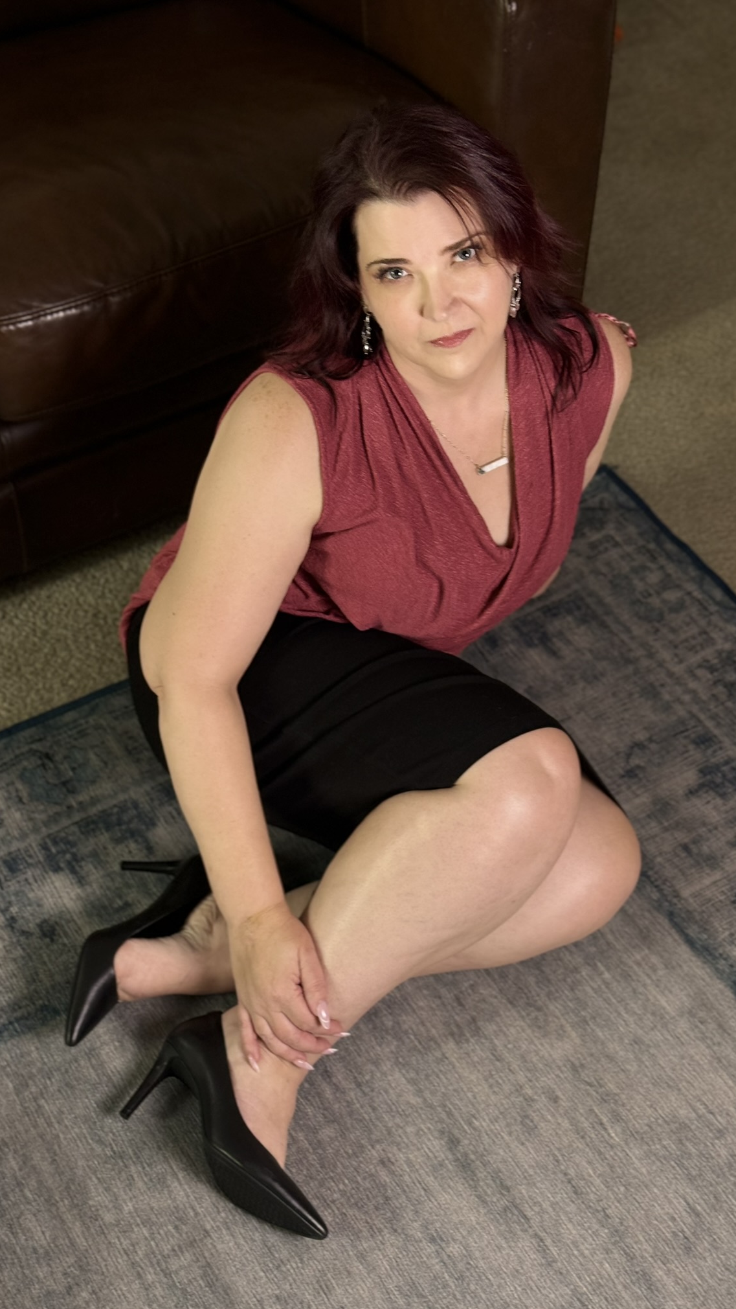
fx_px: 1839
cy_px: 653
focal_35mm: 53
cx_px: 370
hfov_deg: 22.6
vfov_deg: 39.2
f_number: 1.78
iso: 100
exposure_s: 1/67
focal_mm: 6.76
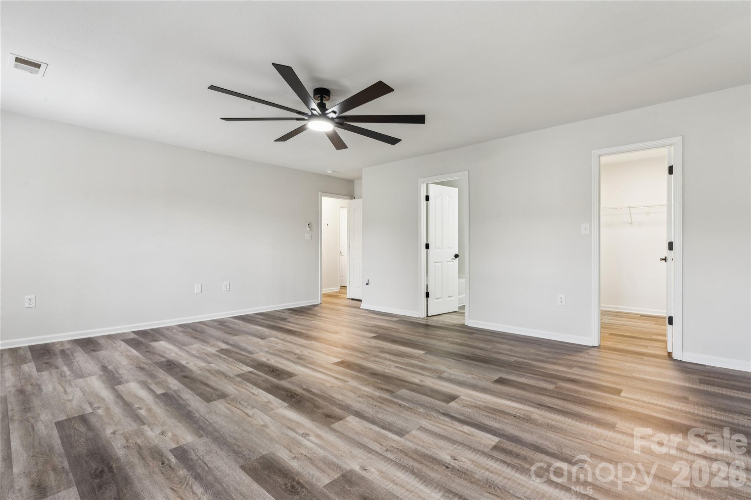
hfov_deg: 94.0
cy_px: 250
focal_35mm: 17
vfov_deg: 71.1
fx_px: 350
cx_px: 376
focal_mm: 16.8
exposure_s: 1/1.67
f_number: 13
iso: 100
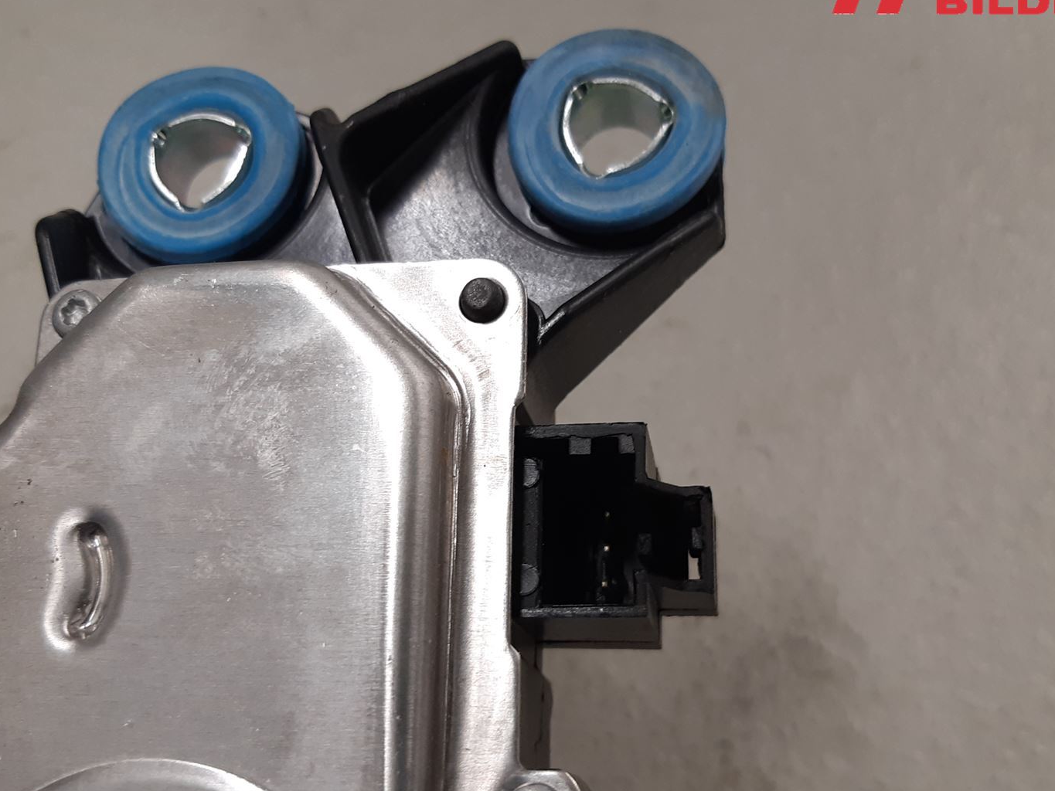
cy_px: 477
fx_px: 1189
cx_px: 516
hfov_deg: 47.9
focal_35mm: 39
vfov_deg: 36.7
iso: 80
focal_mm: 3.93
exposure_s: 1/50
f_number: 1.7
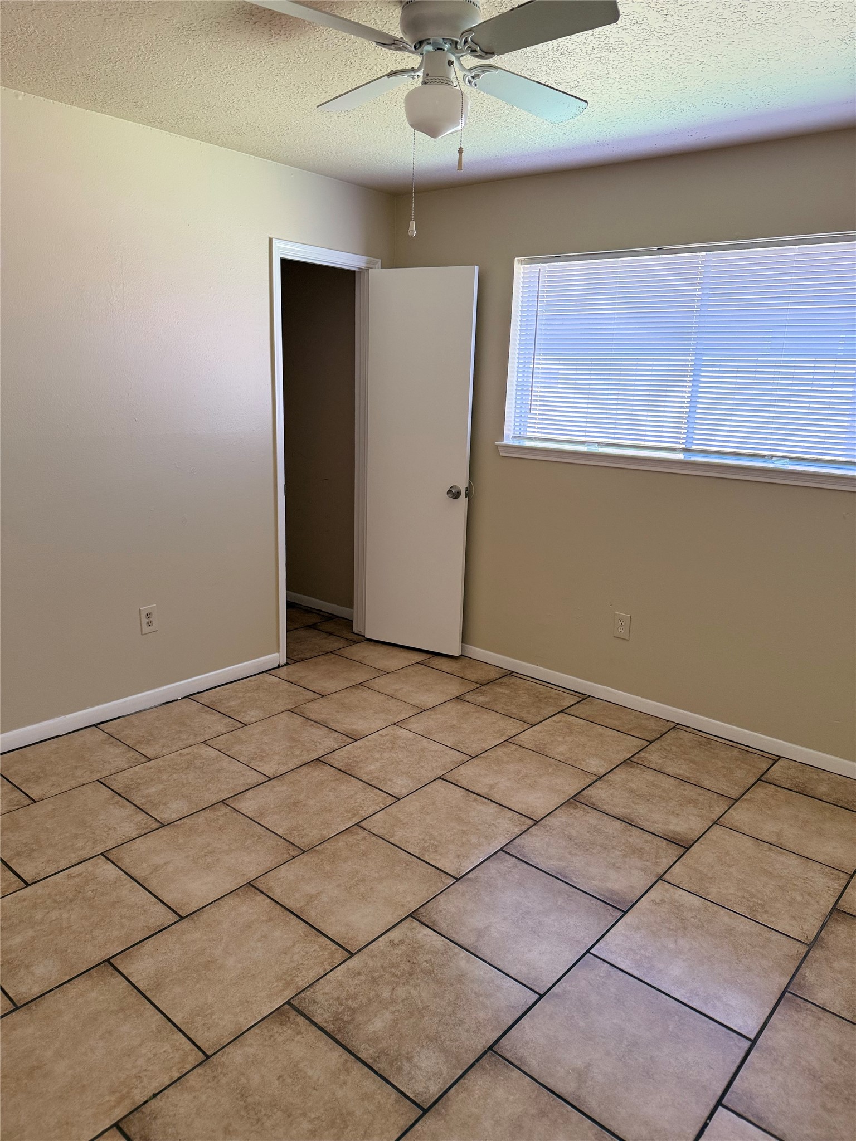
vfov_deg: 71.6
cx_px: 428
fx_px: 791
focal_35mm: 24
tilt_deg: -13.2
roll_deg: -2.2
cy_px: 570
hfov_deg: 56.8
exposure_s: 1/121
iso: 200
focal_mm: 6.76
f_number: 1.78
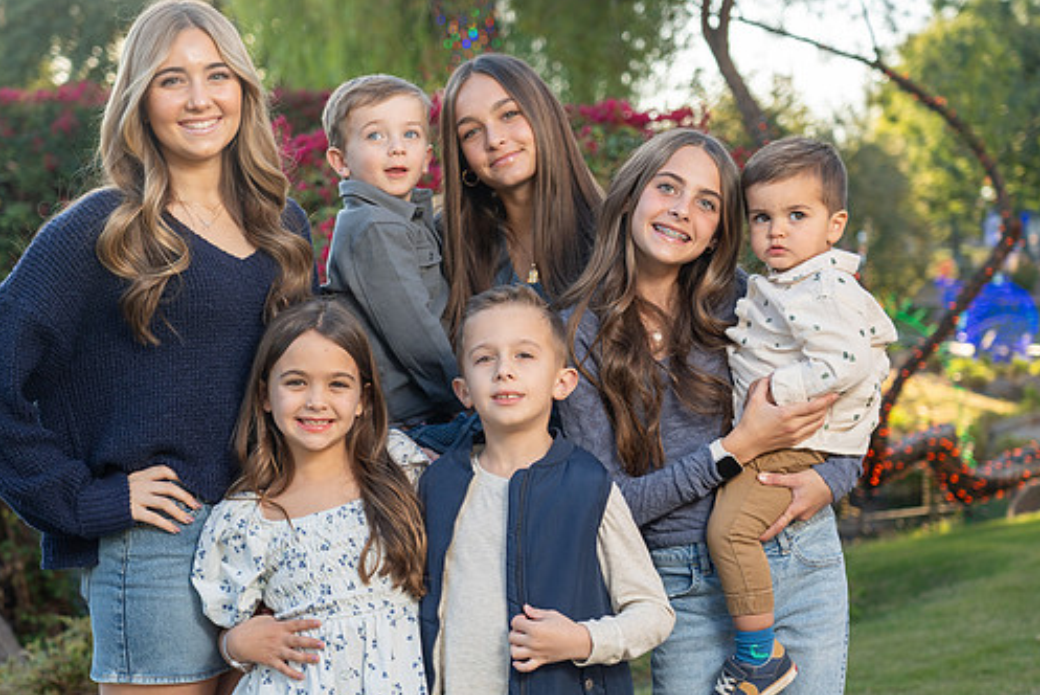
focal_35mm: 70
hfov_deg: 28.8
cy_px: 338
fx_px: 2023
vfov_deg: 19.5
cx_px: 494
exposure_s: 1/200
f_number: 4
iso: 160
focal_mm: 60
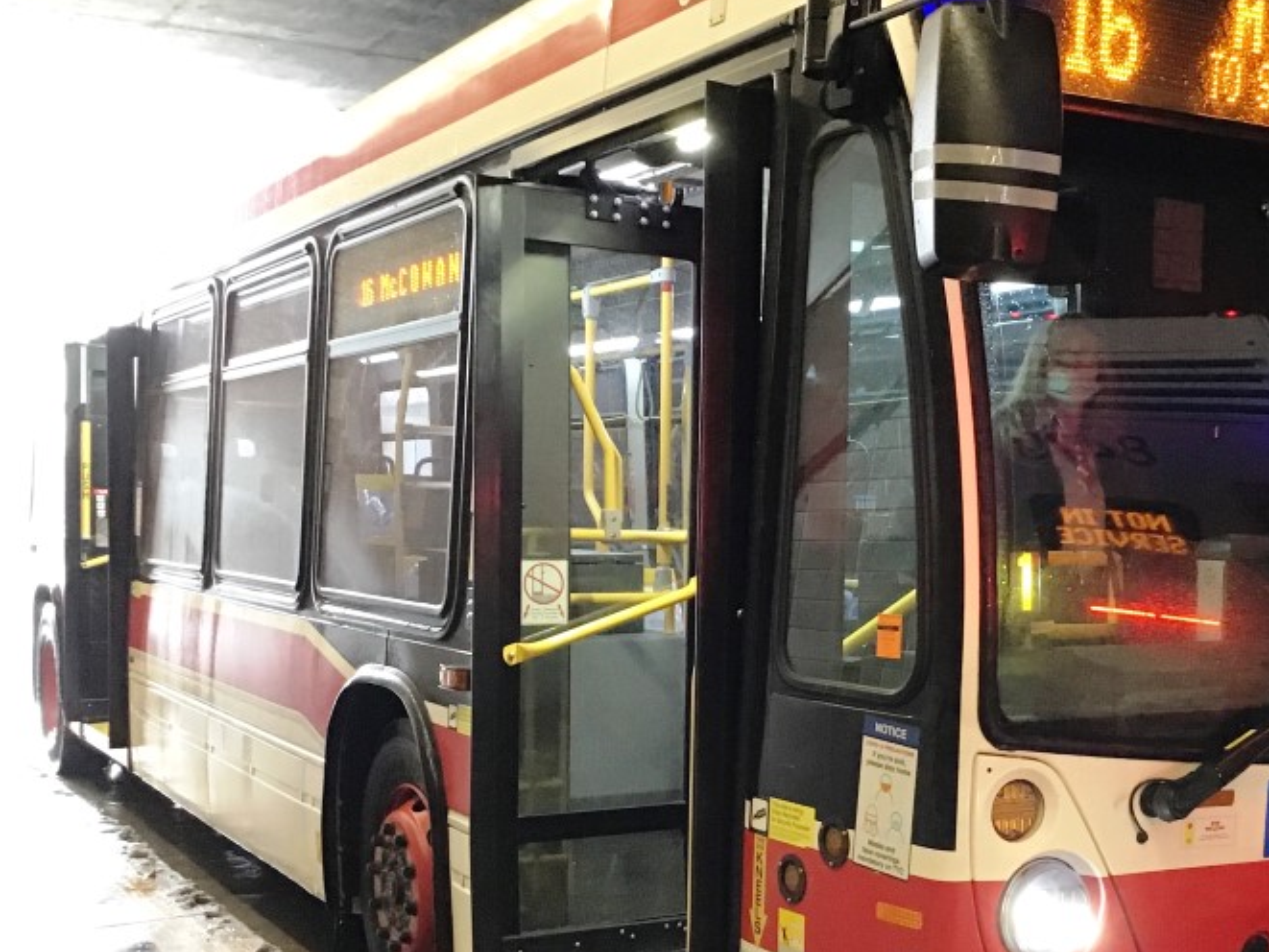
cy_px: 645
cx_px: 939
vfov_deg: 30.0
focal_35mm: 48
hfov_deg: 38.7
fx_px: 1760
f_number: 2.4
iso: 160
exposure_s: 1/30
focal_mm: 3.3
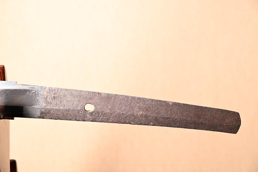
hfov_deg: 30.5
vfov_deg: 20.6
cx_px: 129
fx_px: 473
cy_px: 86
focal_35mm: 66
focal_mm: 44
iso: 100
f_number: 4.5
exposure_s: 1/2
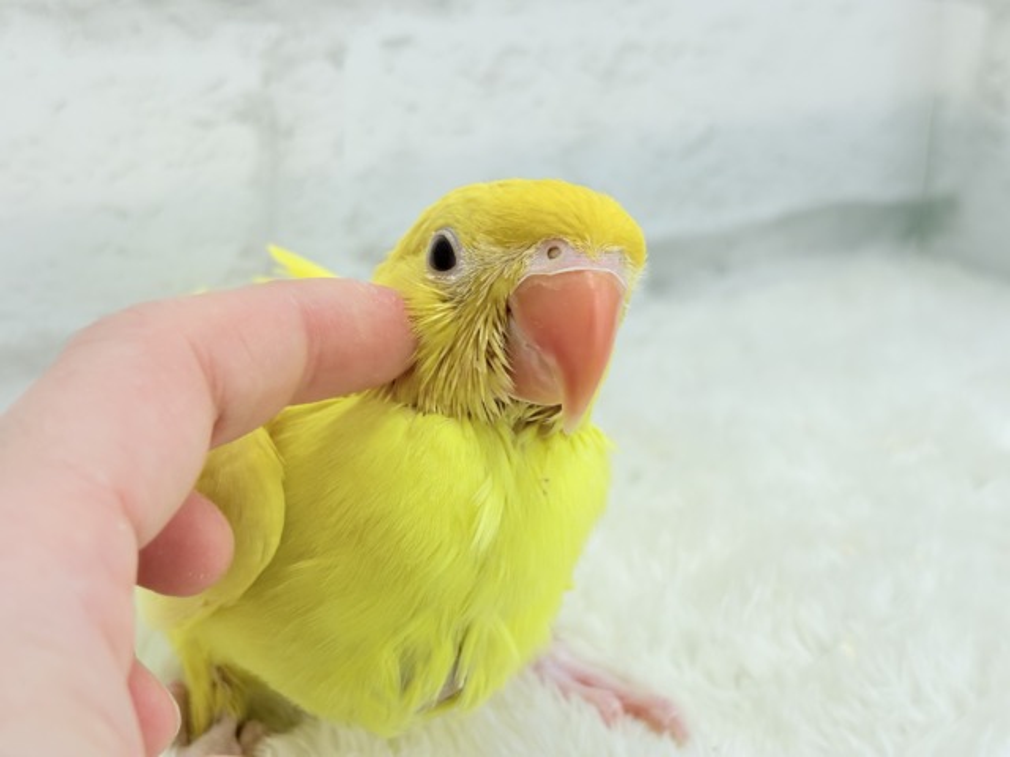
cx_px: 505
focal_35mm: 52
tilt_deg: -20.8
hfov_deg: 36.8
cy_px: 378
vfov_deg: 28.0
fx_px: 1517
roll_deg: -1.1
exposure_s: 1/100
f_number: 1.6
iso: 64
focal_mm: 5.96
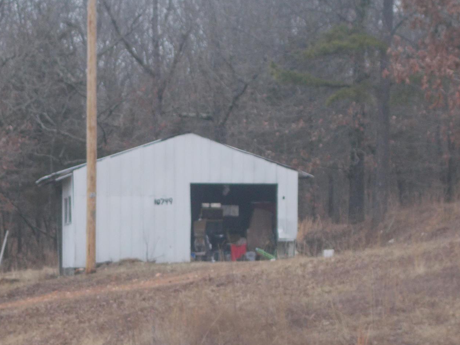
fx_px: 2206
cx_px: 220
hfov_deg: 11.9
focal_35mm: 166
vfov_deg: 8.9
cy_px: 217
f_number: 6.5
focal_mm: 23
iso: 220
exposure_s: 1/60
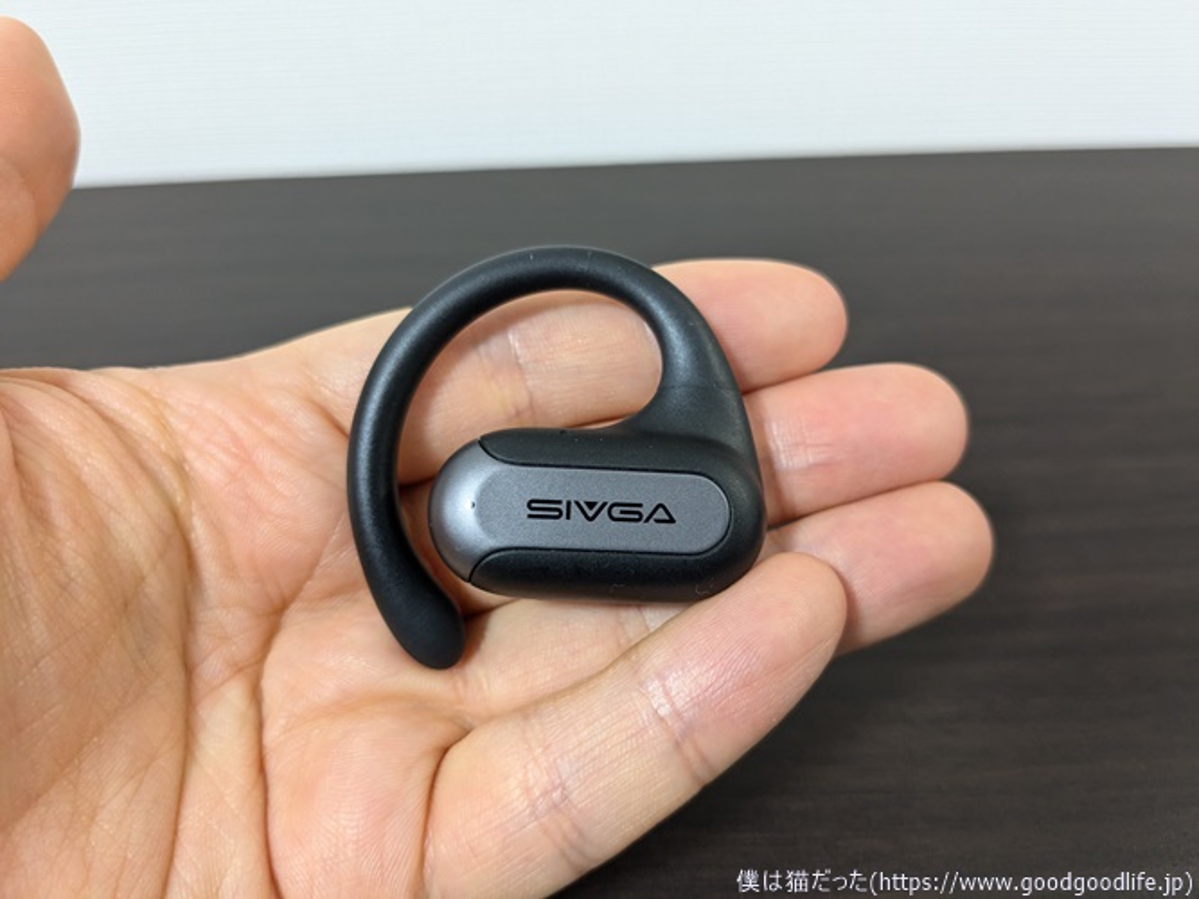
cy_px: 450
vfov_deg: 51.3
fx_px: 935
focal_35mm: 27
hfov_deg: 65.3
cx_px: 600
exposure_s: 1/40
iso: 219
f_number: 1.73
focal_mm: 4.38
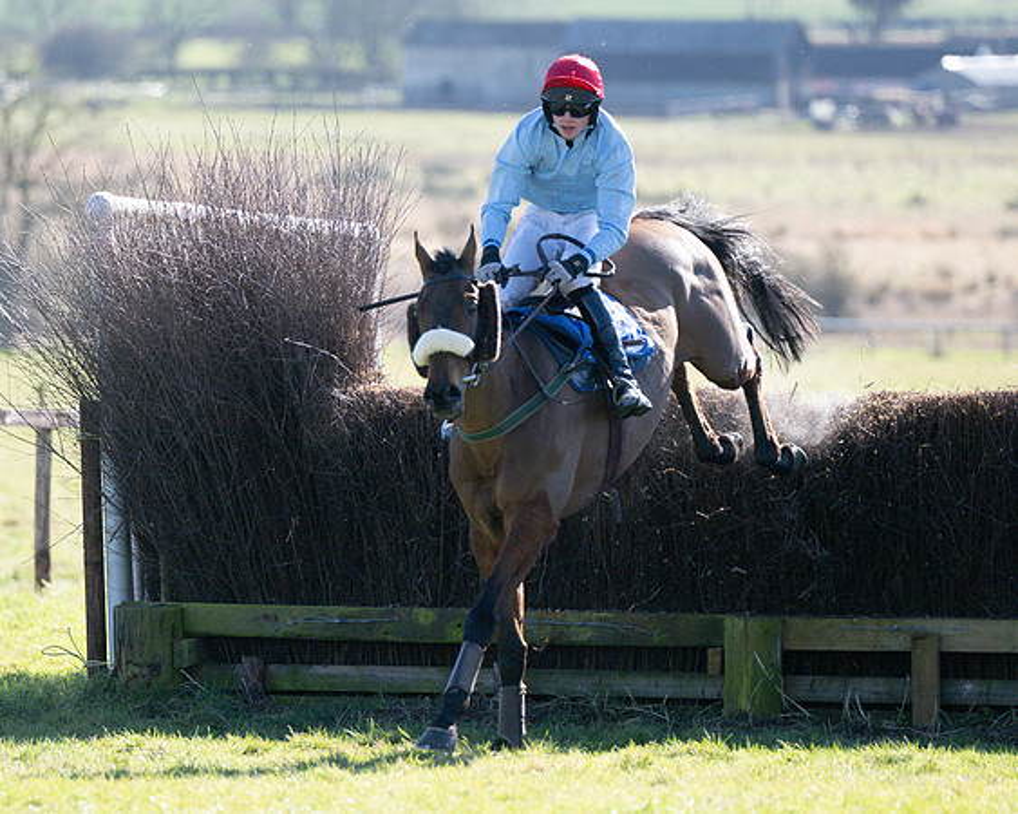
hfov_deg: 5.1
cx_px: 509
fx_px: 11422
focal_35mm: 379
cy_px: 371
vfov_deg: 4.1
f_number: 2.8
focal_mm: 200
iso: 400
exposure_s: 1/6400
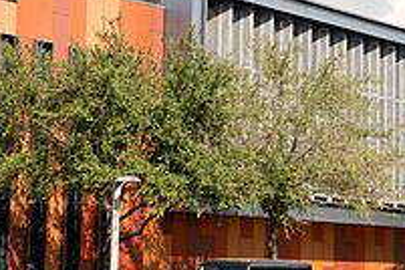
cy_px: 134
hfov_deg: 19.6
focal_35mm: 104
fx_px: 1170
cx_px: 153
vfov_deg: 13.2
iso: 160
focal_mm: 36
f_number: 8
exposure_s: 1/160
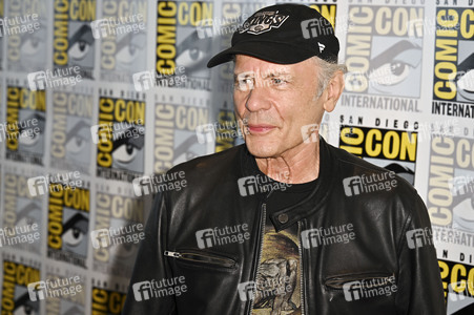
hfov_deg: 21.7
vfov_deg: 14.5
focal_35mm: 94
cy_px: 158
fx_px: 1237
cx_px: 237
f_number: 5.6
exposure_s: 1/250
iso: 1250
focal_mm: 94
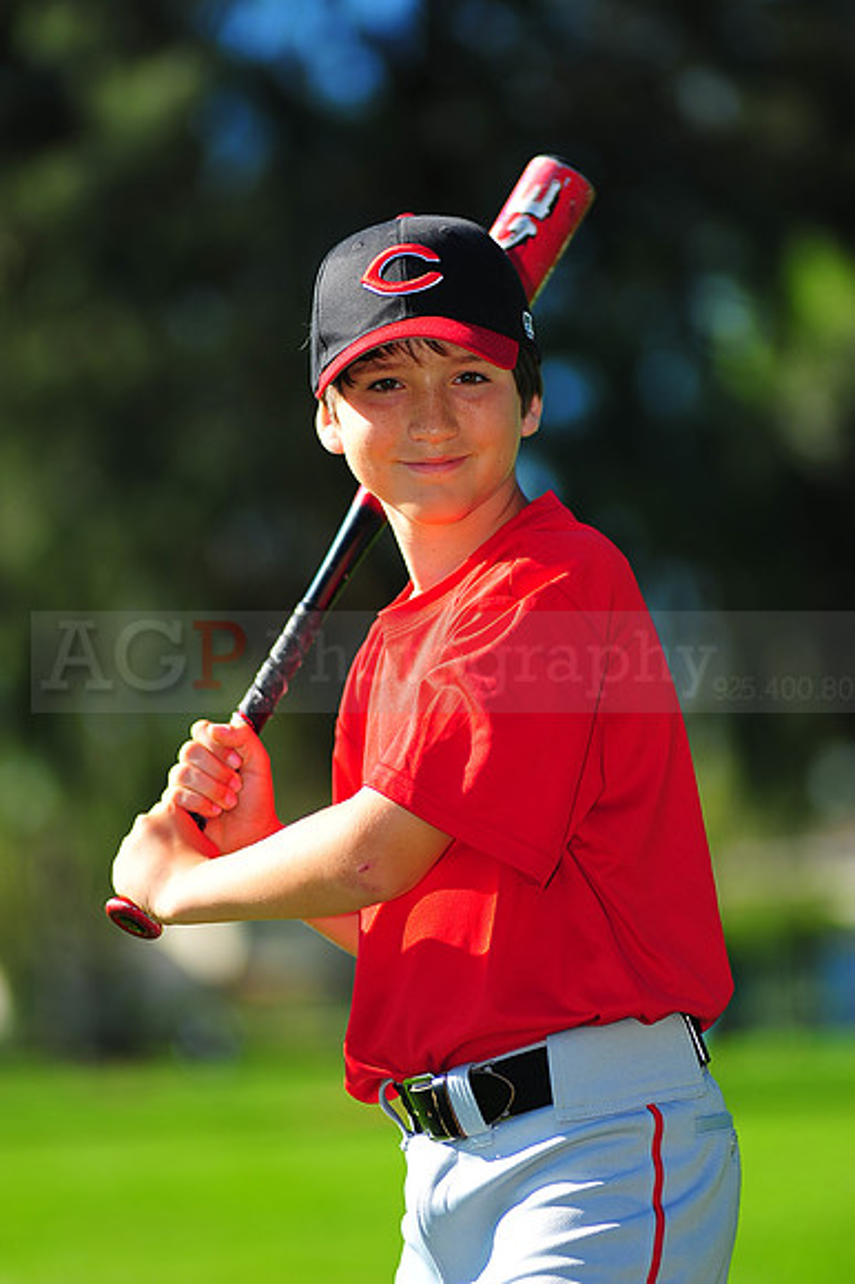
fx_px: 6420
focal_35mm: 180
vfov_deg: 11.4
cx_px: 428
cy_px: 642
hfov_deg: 7.6
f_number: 3.5
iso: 200
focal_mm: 180
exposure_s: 1/1250
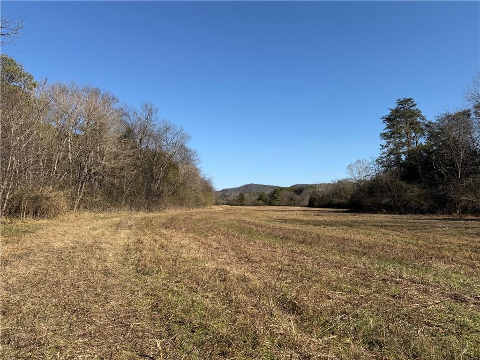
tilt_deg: +5.8
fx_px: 333
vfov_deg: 56.8
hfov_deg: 71.6
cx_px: 240
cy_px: 180
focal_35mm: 24
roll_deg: +0.1
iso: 80
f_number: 1.78
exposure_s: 1/4167
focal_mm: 6.76
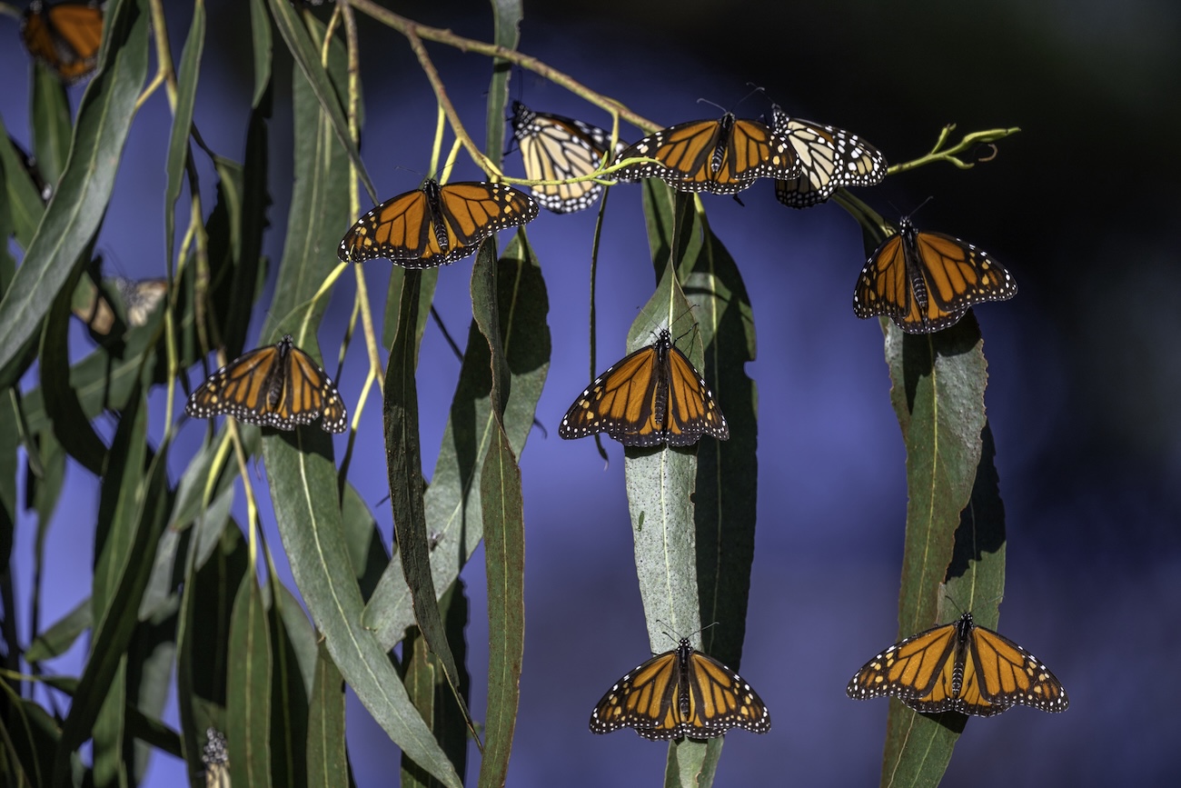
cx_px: 590
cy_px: 394
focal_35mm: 840
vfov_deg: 1.6
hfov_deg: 2.5
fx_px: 27558
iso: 160
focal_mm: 840
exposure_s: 1/1000
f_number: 5.6
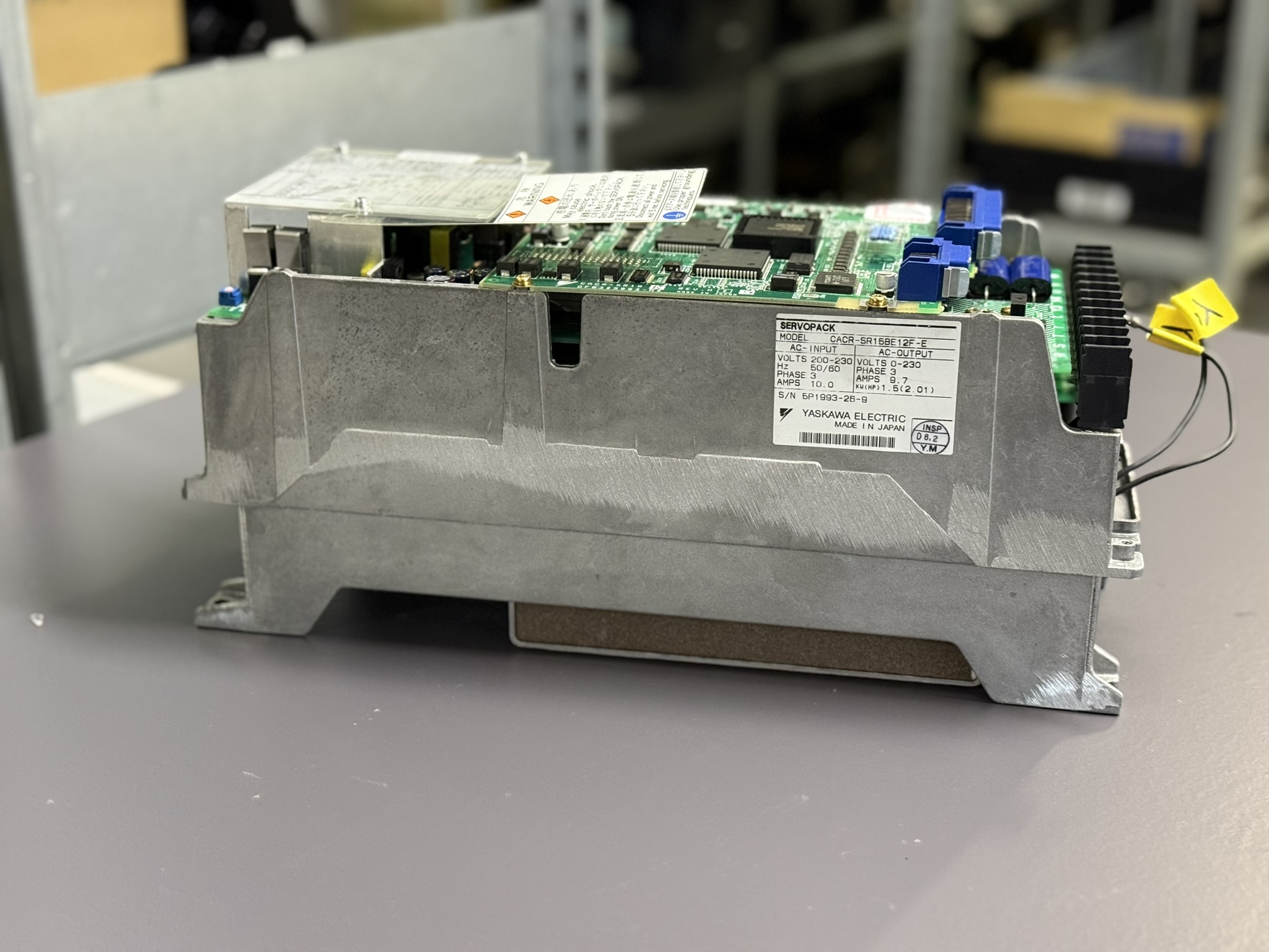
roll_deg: -0.6
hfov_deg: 39.7
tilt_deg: -21.9
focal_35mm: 48
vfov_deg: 30.3
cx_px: 634
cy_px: 476
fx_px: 1760
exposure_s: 1/33
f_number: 1.78
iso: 320
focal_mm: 6.76
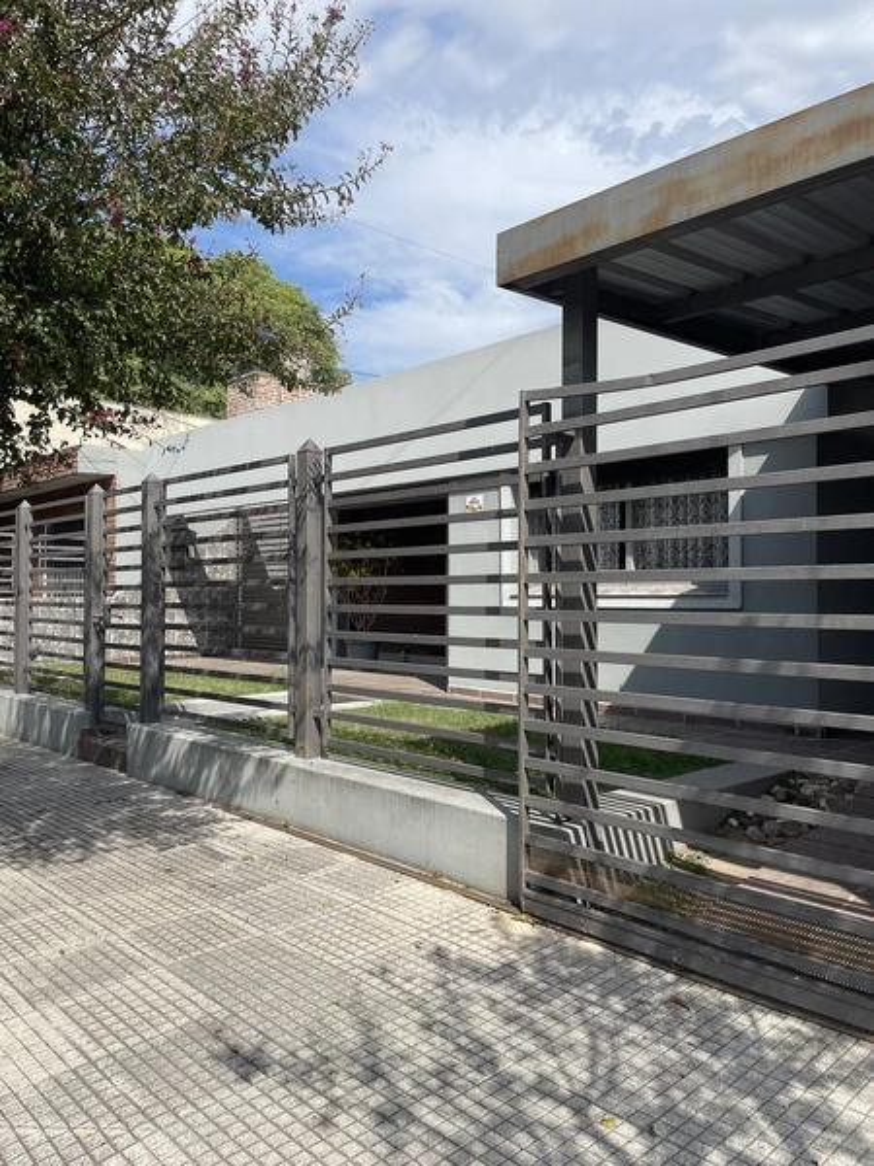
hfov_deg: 53.1
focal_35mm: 26
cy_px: 583
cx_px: 437
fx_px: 875
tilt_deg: +1.7
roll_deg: +0.2
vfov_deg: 67.3
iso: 32
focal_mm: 4.2
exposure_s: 1/3509
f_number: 1.6
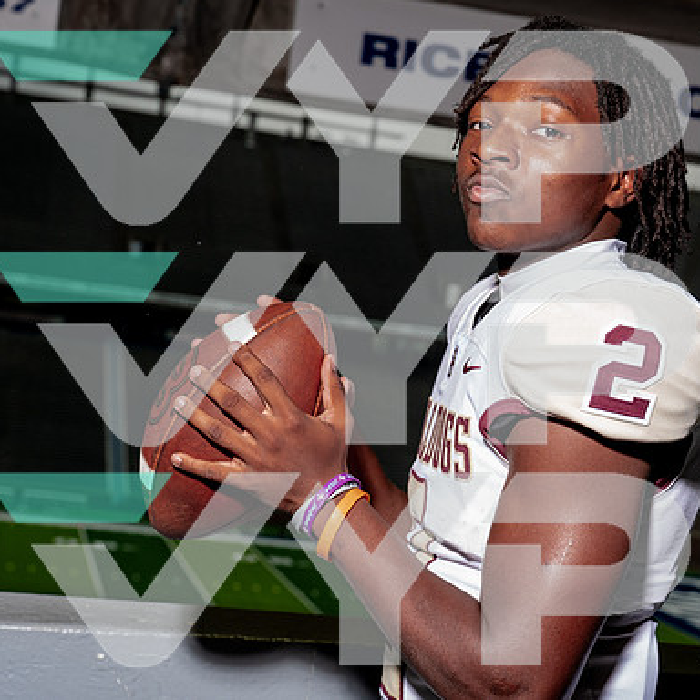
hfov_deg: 24.2
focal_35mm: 71
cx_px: 452
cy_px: 349
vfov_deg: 24.3
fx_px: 1624
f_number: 6.3
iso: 640
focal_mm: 54
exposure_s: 1/250
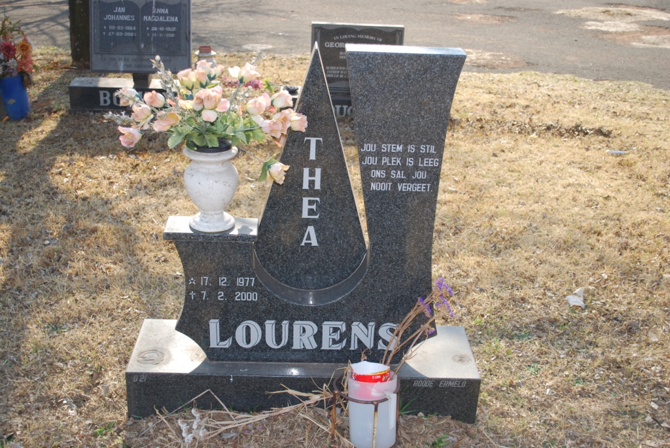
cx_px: 335
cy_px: 224
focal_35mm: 44
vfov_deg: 30.9
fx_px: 810
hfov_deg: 44.9
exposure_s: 1/160
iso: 100
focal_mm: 29
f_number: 4.8
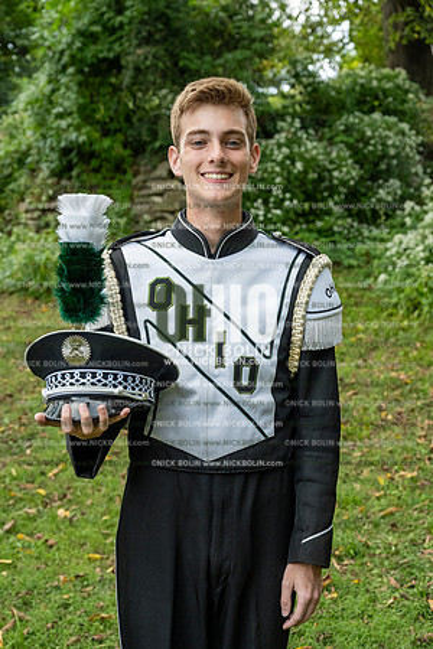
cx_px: 216
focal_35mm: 53
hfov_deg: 25.5
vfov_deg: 37.5
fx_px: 956
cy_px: 324
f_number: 5.6
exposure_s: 1/640
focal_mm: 53
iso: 1000
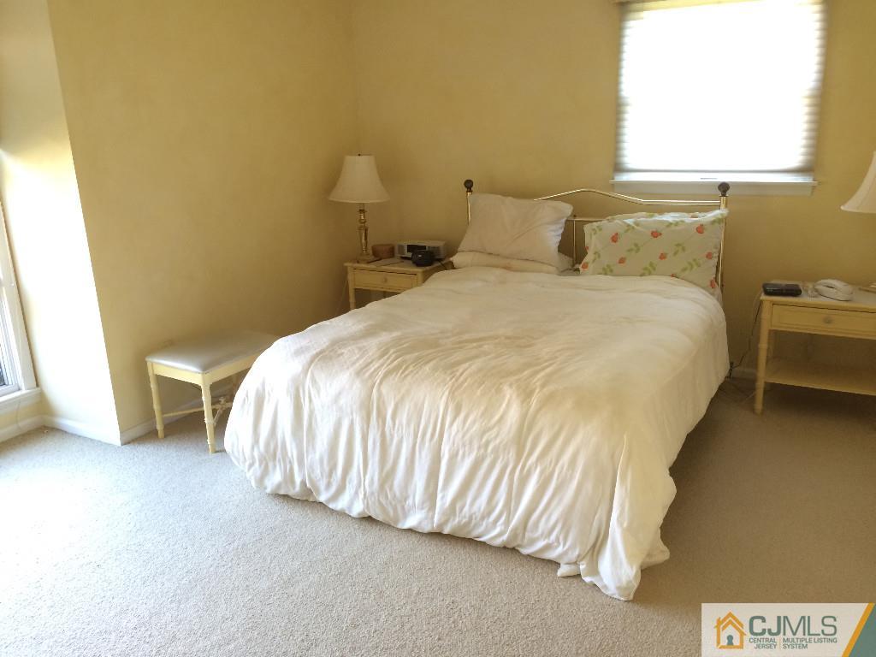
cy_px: 328
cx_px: 438
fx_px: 734
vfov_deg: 48.2
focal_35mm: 29
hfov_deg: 61.7
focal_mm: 4.15
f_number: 2.2
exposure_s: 1/30
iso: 100
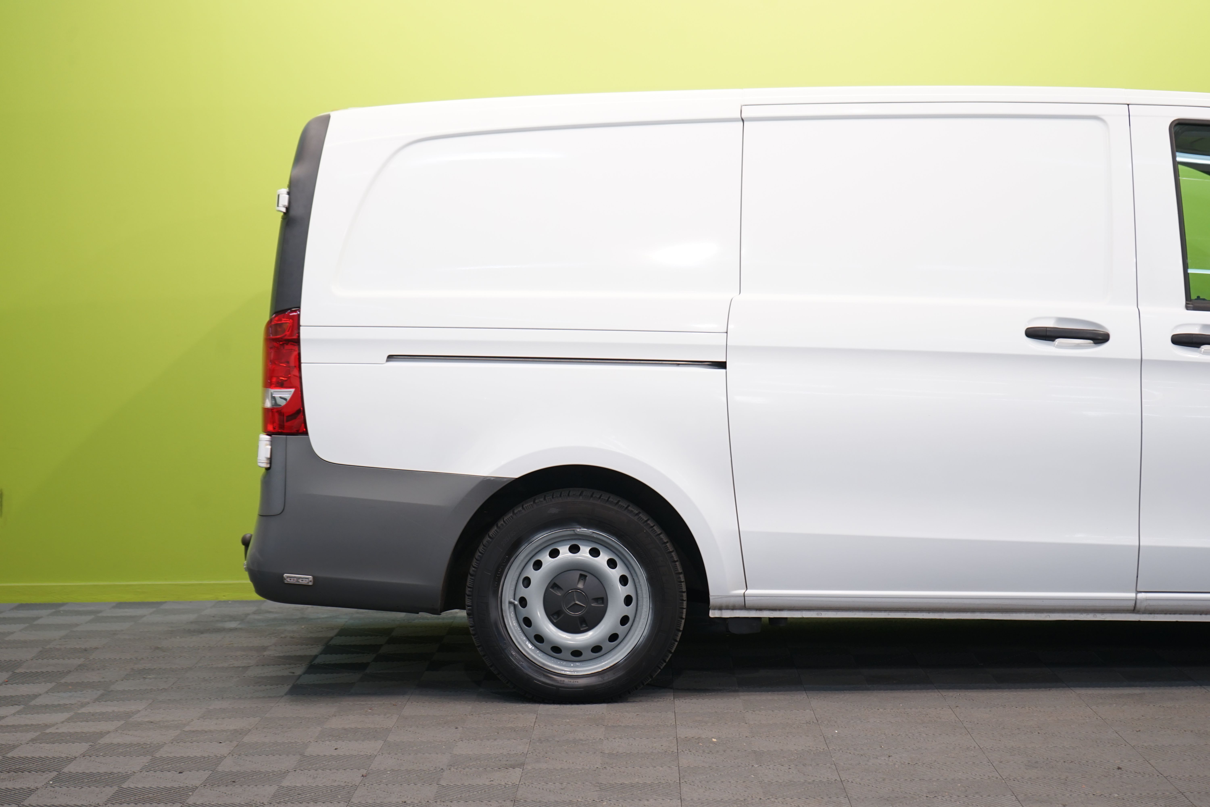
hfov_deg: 29.2
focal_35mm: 69
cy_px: 404
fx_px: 2319
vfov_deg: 19.7
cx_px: 605
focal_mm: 69
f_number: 5.6
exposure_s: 1/25
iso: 400
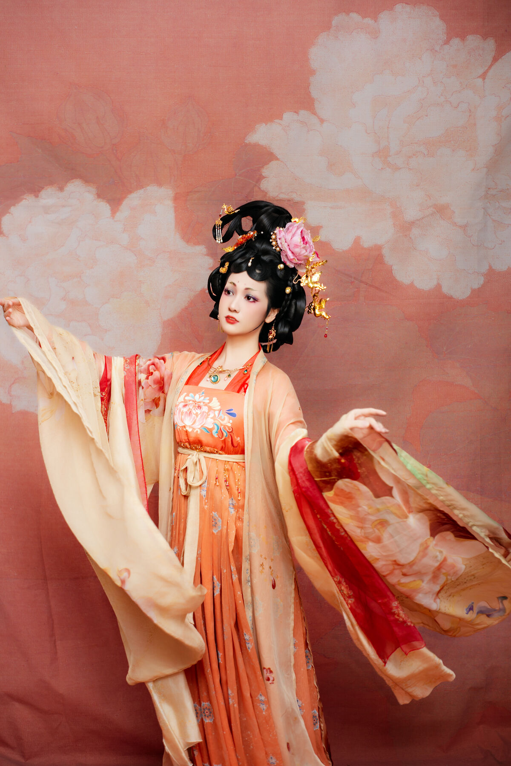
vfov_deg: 40.3
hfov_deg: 27.5
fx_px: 1043
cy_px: 383
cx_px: 256
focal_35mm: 49
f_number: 2.8
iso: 100
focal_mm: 50
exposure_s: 1/160
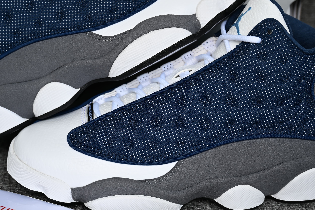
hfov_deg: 30.0
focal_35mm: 67
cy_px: 82
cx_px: 135
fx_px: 586
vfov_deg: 20.3
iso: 100
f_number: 5
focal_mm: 42
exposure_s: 1/100
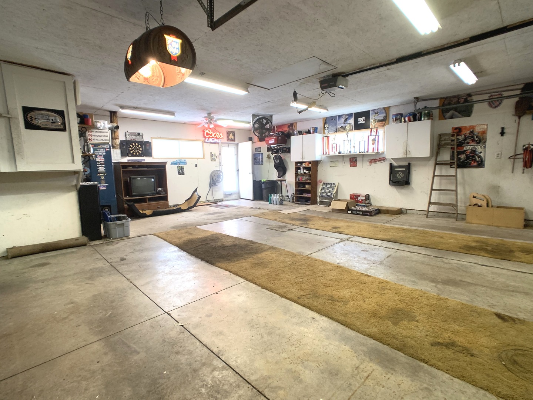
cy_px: 200
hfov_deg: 67.3
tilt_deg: -7.4
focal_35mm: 26
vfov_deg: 53.1
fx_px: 400
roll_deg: +2.1
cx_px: 266
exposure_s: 1/60
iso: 320
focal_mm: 4.25
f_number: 1.8
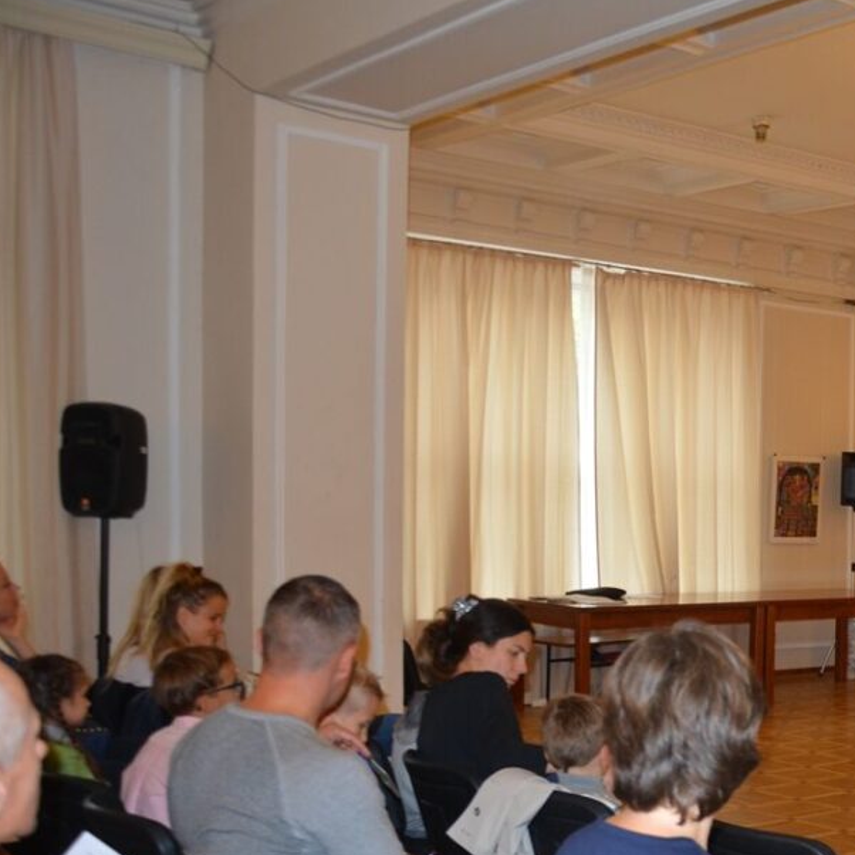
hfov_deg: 27.9
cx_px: 899
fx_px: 1590
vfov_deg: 29.8
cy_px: 584
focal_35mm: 57
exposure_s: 1/60
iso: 400
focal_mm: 21
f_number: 3.8
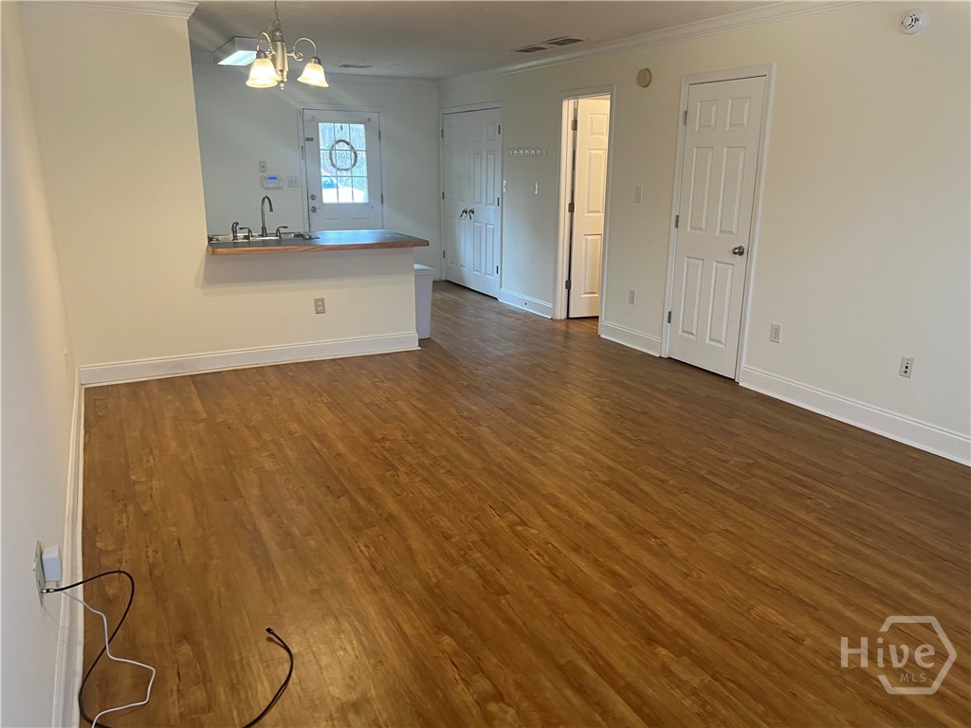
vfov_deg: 53.1
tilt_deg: -16.1
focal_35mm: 26
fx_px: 729
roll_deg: -0.6
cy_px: 364
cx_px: 486
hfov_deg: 67.3
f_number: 1.5
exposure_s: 1/60
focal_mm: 5.7
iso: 125
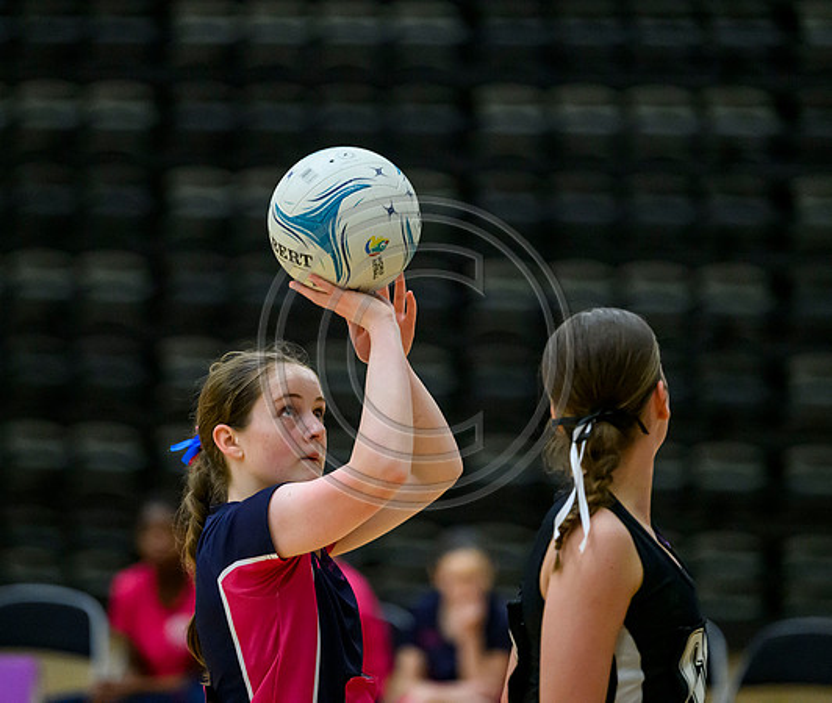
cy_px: 271
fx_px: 6671
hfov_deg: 7.1
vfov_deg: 6.0
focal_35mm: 265
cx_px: 344
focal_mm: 185
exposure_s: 1/1250
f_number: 2.8
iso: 6400
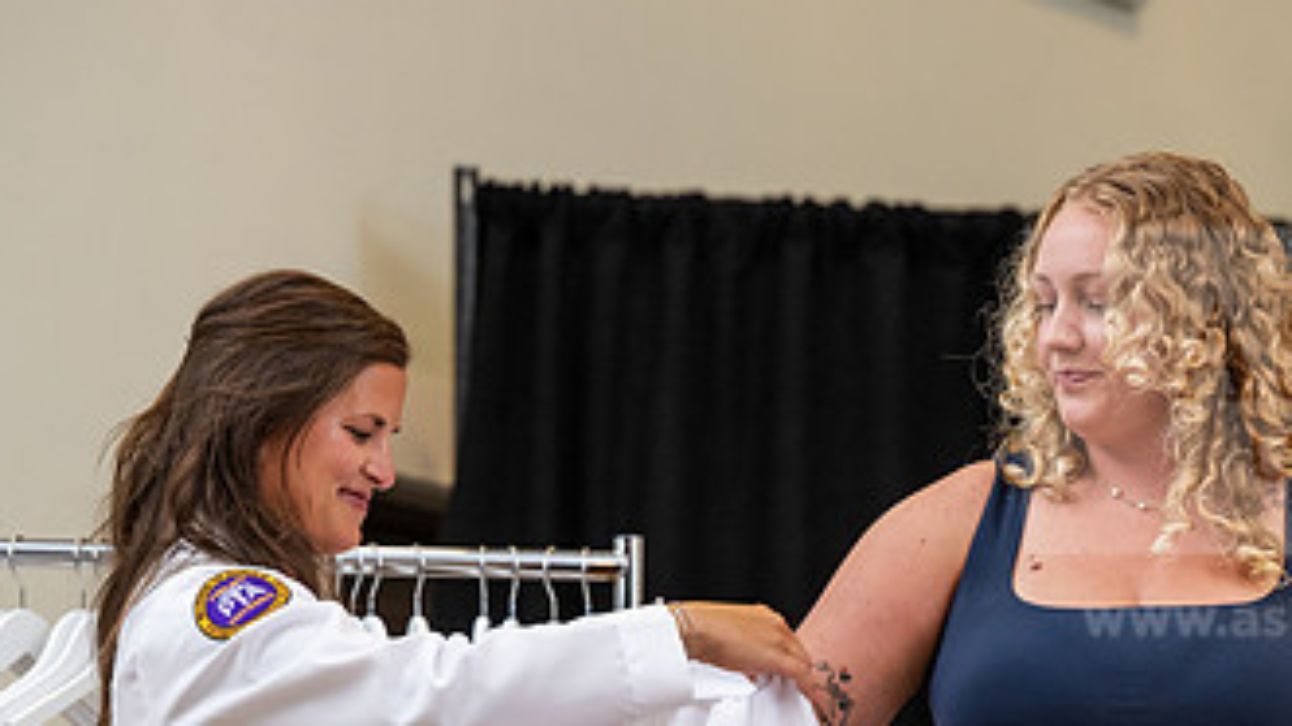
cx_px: 906
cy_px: 701
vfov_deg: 5.7
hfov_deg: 10.2
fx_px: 7227
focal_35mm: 211
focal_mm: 115
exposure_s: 1/200
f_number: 3.5
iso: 1600
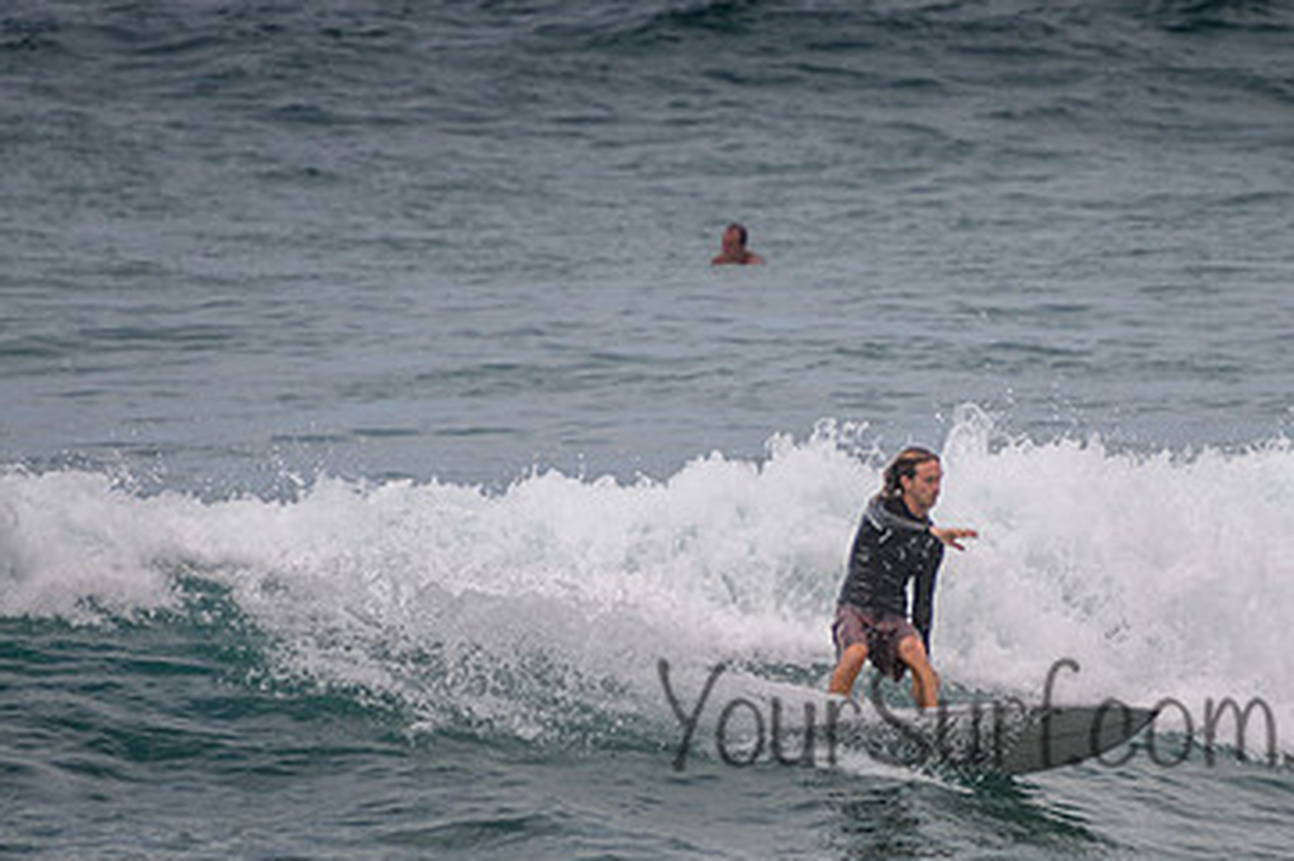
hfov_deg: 2.3
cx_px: 869
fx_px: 31651
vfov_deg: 1.6
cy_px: 586
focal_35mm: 881
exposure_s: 1/2000
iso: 200
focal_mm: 400
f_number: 5.6
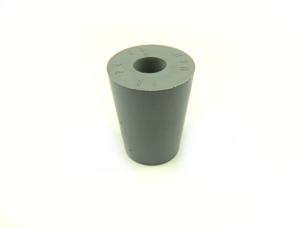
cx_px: 152
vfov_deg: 39.7
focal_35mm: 36
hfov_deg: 51.4
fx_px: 316
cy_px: 114
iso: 80
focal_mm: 6
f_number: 5.6
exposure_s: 1/100
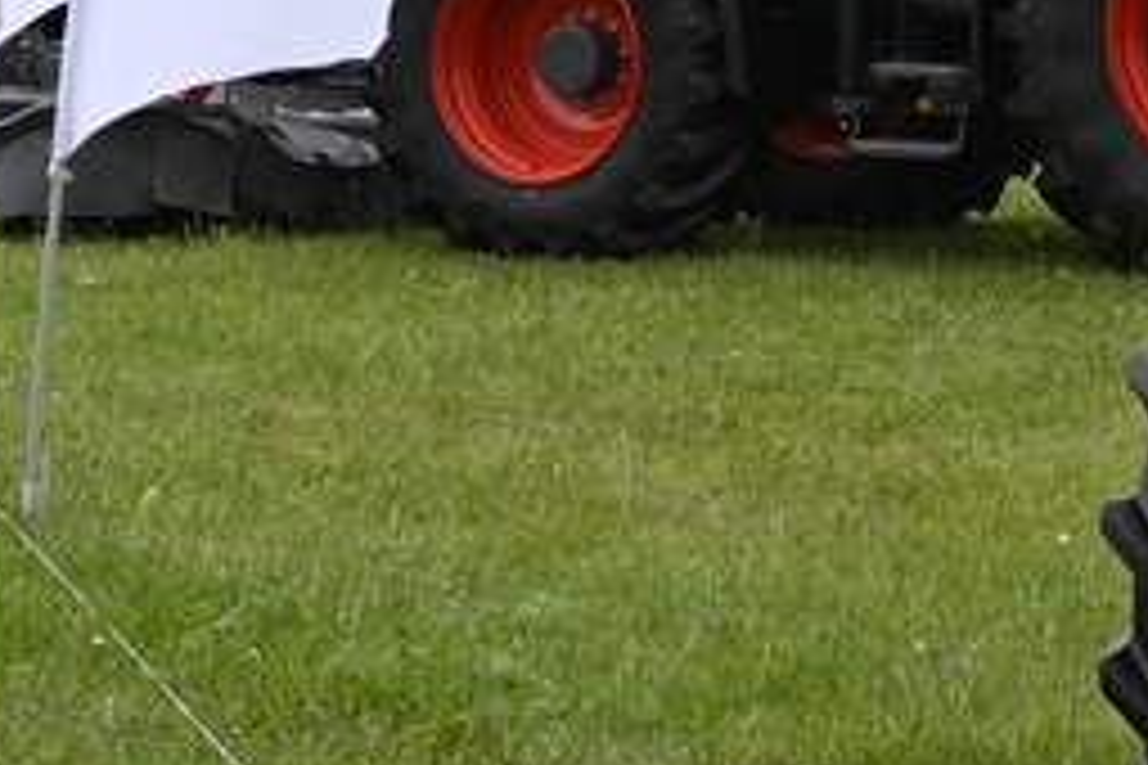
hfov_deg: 10.8
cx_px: 2093
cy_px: -374
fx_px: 5644
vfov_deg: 7.6
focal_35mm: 177
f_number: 8
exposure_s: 1/250
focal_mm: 44
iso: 250
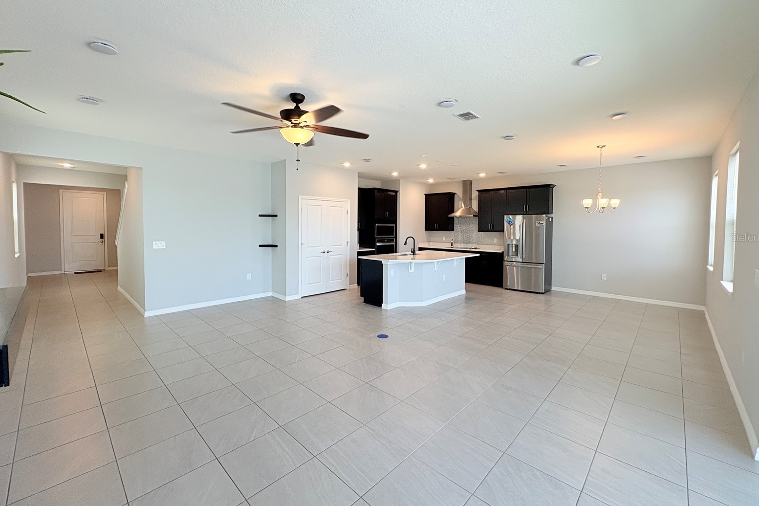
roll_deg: +0.2
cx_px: 386
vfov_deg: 77.2
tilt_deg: -1.5
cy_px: 237
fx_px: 316
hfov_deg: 100.4
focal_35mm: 15
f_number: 2.2
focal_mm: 2.22
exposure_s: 1/120
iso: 100
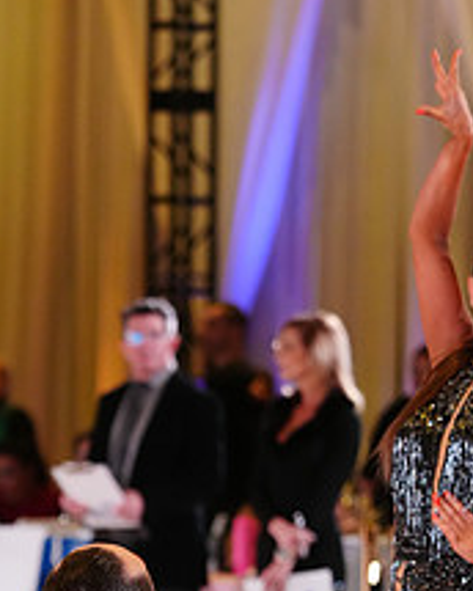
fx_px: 6212
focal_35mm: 355
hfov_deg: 4.4
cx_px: 219
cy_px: 767
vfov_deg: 5.4
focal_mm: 140
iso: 3200
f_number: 4
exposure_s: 1/400
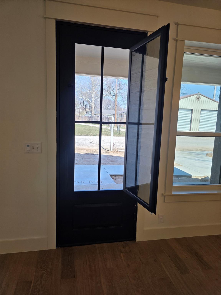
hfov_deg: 58.9
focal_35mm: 23
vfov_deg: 73.9
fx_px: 196
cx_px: 110
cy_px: 148
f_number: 1.7
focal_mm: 6.3
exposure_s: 1/1476
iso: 80
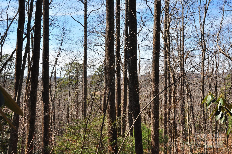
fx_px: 241
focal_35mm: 38
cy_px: 77
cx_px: 116
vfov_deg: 35.4
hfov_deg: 51.3
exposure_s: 1/640
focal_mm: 25
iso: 800
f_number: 13
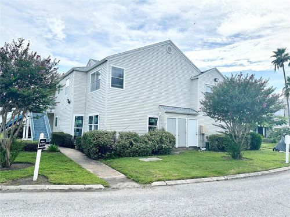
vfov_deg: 56.8
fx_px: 201
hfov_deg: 71.6
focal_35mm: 24
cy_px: 108
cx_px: 145
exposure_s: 1/5848
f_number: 1.78
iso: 80
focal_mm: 6.86
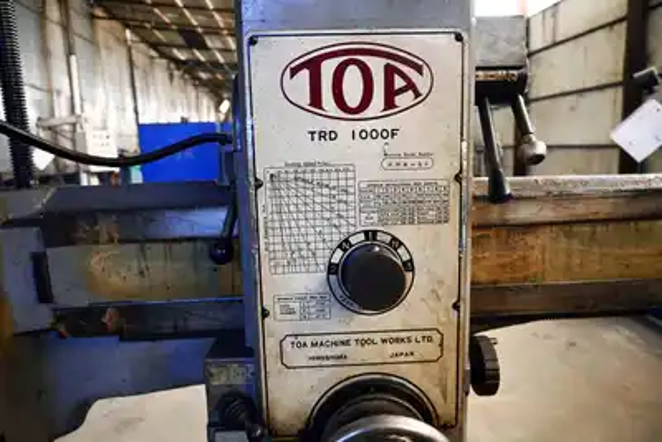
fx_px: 441
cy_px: 221
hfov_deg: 73.7
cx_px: 331
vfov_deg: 53.2
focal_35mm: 24
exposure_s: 1/25
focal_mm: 16
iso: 2000
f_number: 3.5
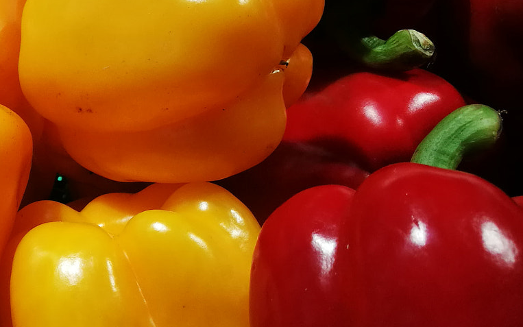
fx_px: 855
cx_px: 16
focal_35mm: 60
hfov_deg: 31.7
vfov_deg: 21.6
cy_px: 189
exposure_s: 1/50
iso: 100
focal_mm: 4.5
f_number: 2.2
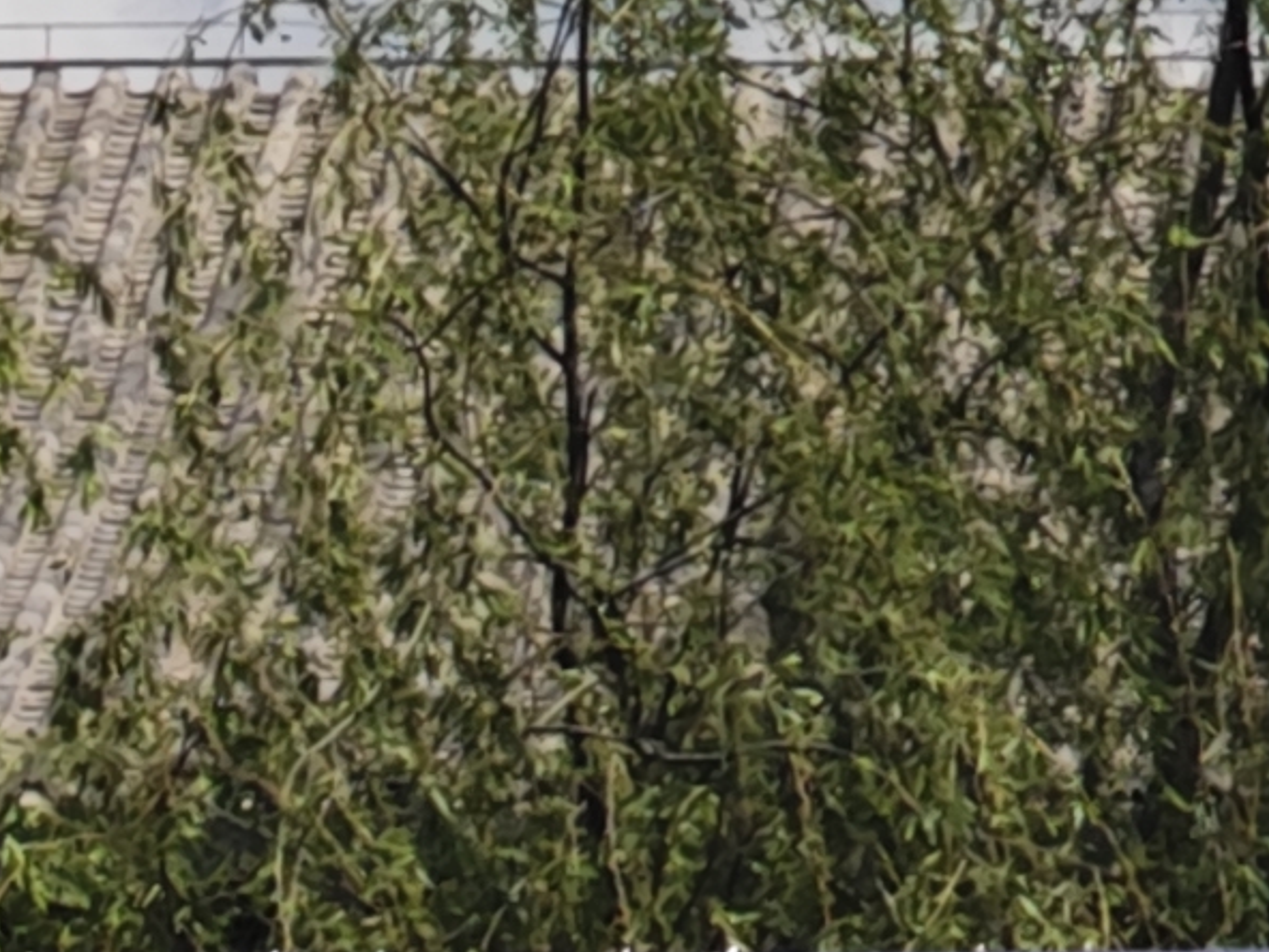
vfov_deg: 2.8
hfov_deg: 3.8
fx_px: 19026
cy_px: 2603
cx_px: -1365
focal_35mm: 519
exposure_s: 1/2644
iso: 50
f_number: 1.8
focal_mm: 9.87
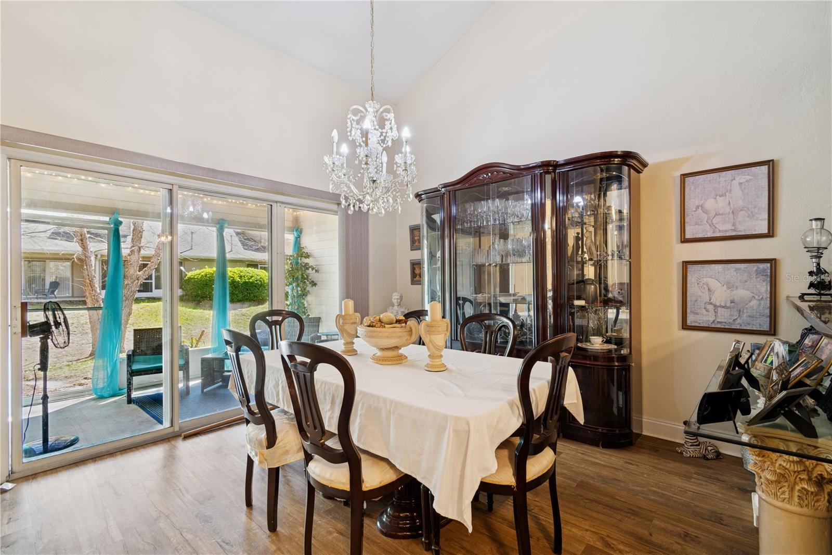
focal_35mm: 15
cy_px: 278
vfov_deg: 77.3
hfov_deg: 100.4
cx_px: 416
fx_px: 347
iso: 200
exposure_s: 1.6
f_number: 8
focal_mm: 10
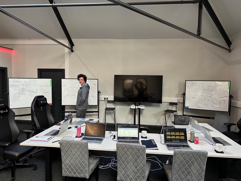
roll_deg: -0.6
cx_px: 120
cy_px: 90
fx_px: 167
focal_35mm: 24
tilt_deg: -3.5
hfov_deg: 71.6
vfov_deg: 56.8
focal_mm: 6.86
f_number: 1.78
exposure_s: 1/121
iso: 200
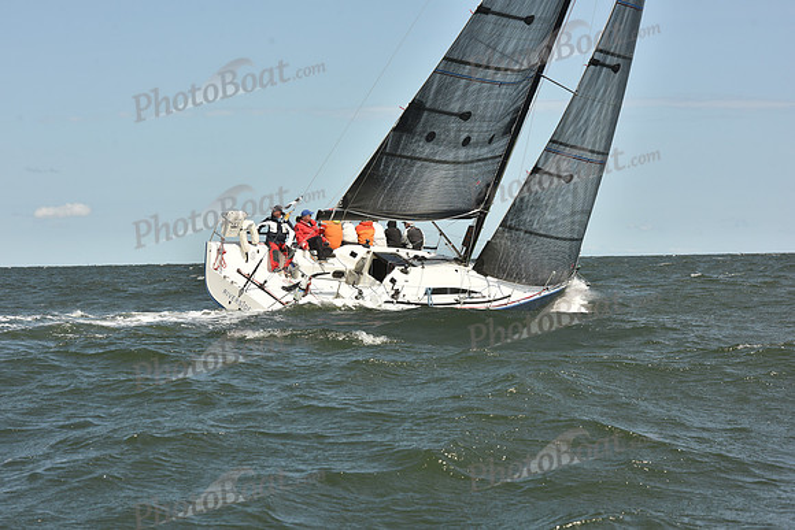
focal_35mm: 90
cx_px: 398
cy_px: 265
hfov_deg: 22.6
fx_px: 1988
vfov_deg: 15.2
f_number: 9
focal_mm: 90
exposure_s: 1/800
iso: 250
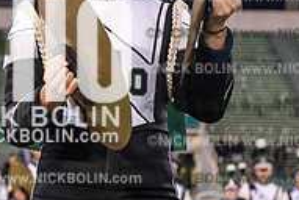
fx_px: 1763
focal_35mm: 212
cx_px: 20
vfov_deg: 6.5
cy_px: 69
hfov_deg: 9.6
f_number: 4
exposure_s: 1/640
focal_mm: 70
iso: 3200
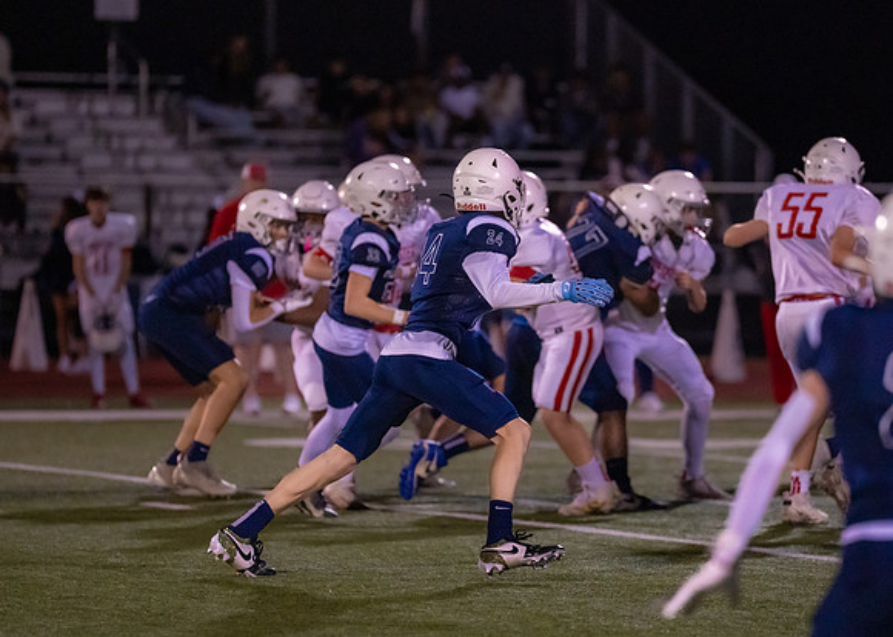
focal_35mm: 290
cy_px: 327
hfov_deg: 6.9
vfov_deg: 5.0
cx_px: 498
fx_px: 7365
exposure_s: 1/1250
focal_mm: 200
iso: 6400
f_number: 2.8
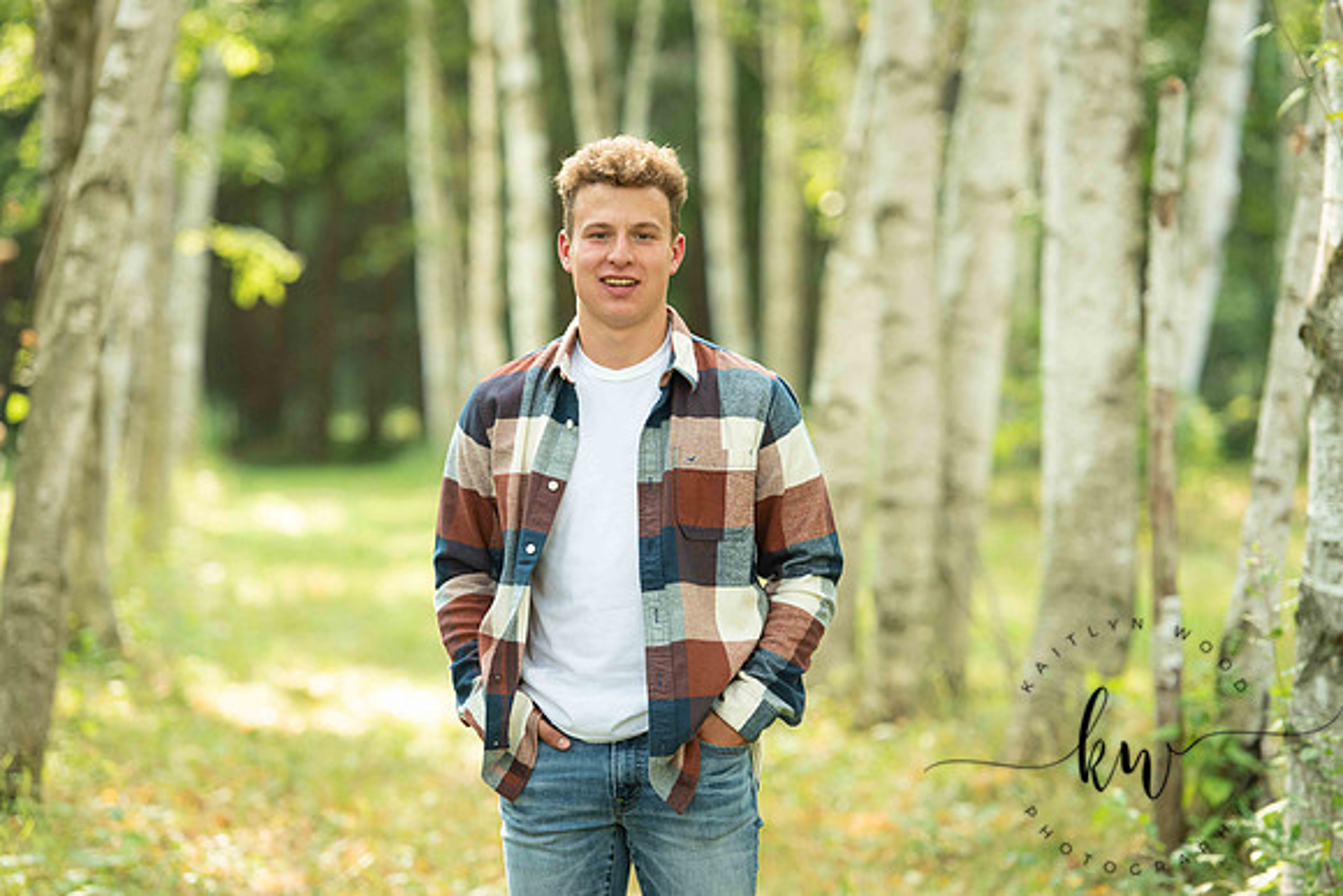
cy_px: 448
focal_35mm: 145
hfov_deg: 14.2
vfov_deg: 9.5
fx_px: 5410
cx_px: 672
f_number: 3.2
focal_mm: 145
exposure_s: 1/200
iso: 400
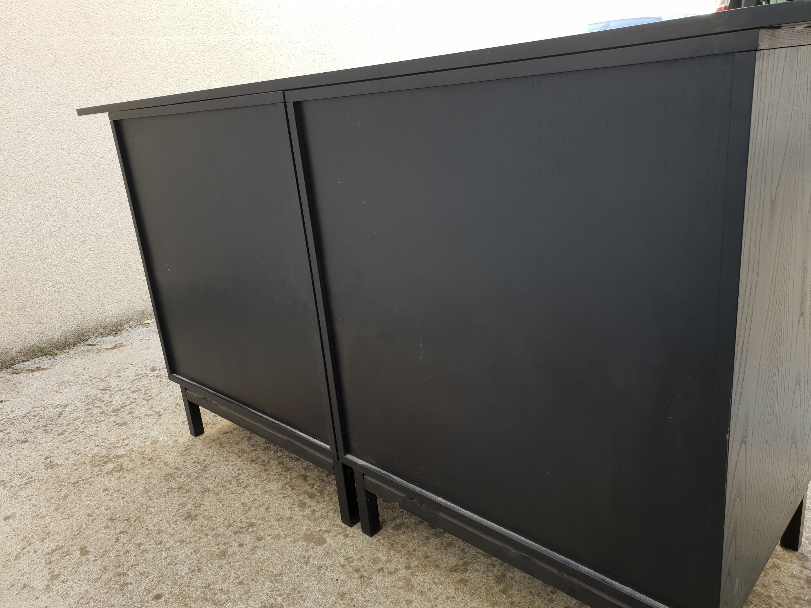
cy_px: 304
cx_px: 406
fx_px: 609
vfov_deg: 53.1
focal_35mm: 26
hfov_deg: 67.3
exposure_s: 1/142
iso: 50
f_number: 2.4
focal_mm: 4.3
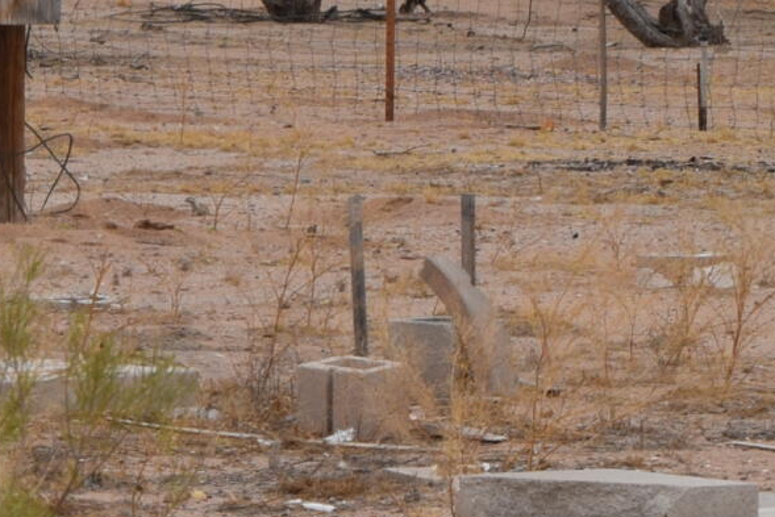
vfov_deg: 3.3
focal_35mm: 421
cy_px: -43
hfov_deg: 4.8
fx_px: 9055
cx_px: -968
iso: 200
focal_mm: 55
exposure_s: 1/400
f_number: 10
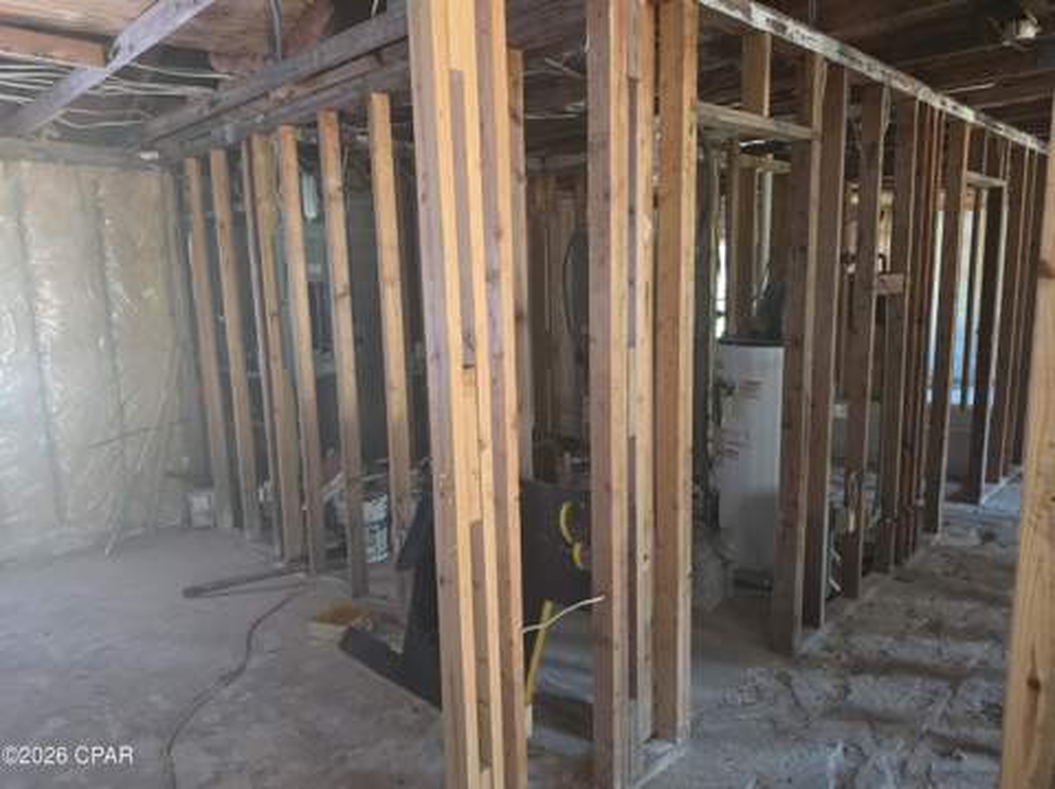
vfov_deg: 58.8
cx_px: 528
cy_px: 394
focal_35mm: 23
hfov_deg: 74.0
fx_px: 700
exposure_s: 1/120
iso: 1000
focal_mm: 6.5
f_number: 1.4
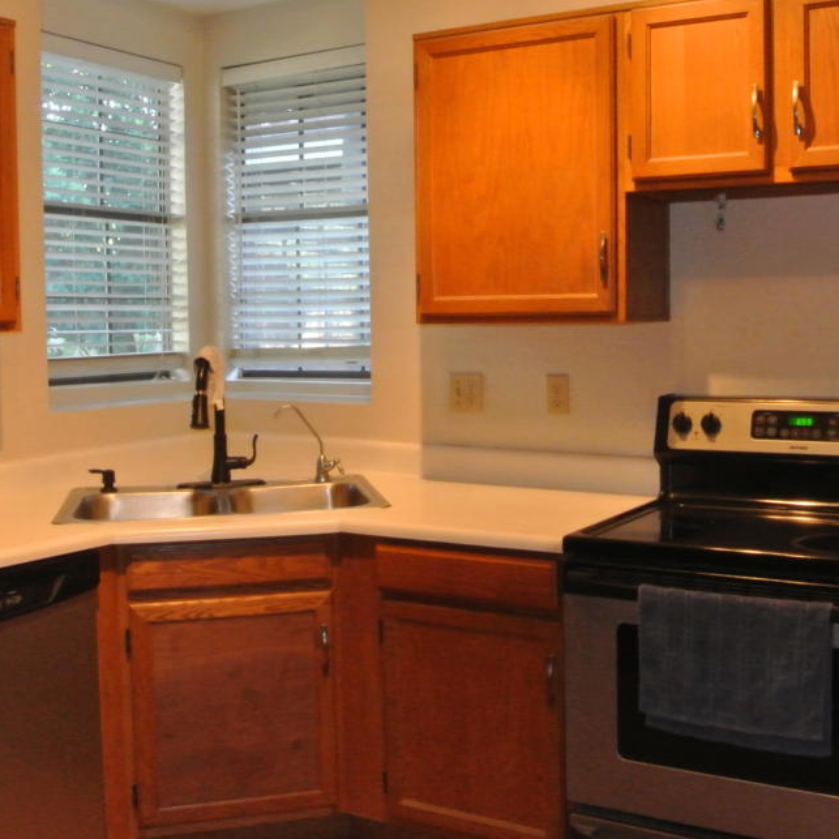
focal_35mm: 41
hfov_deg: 40.6
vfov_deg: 40.9
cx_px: 534
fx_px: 1124
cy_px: 367
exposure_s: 1/5
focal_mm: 10
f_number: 3.5
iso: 1600
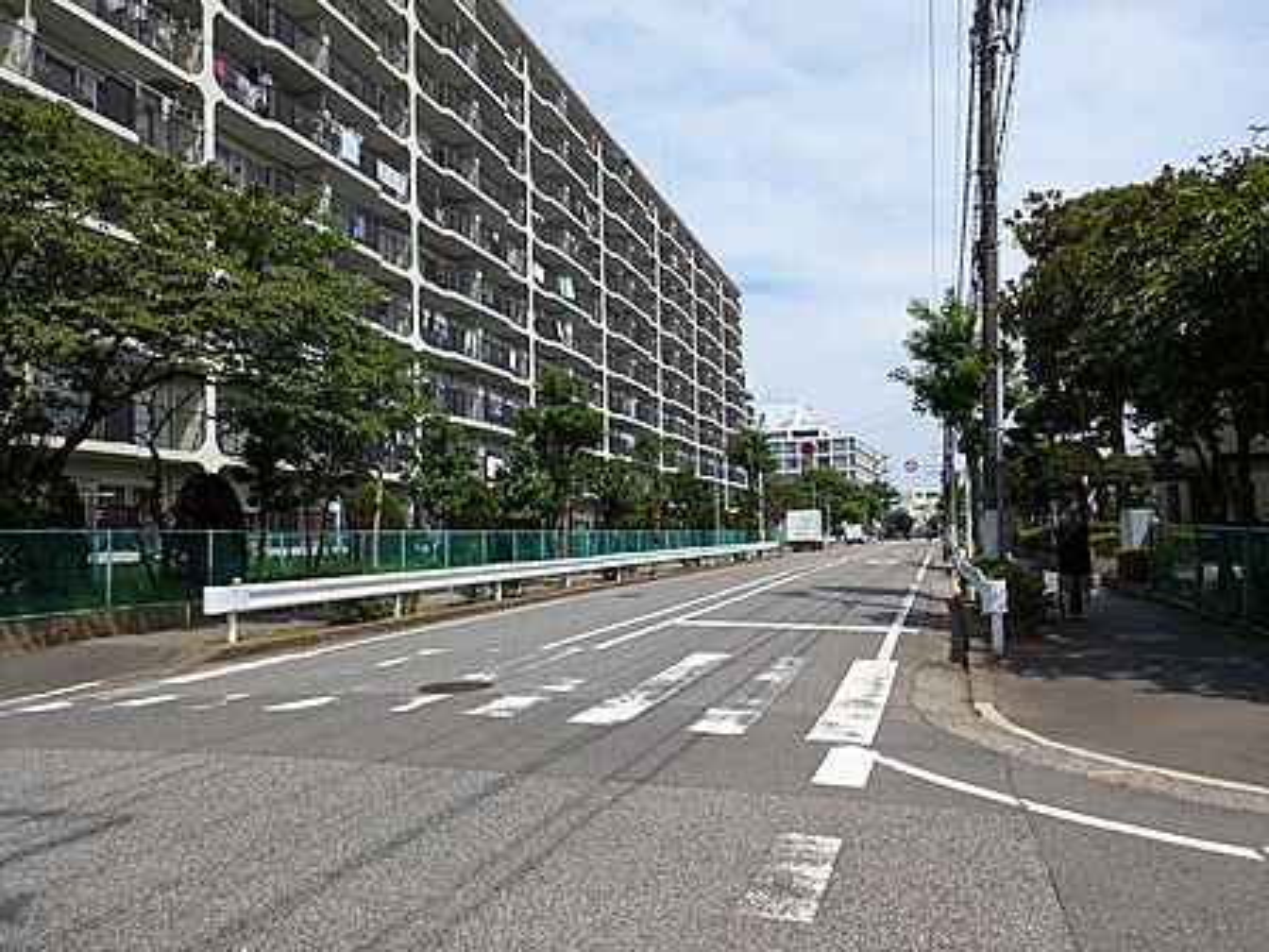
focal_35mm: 25
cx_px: 634
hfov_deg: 69.4
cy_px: 476
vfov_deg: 54.9
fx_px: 916
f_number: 1.89
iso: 45
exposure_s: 1/1692
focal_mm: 5.43
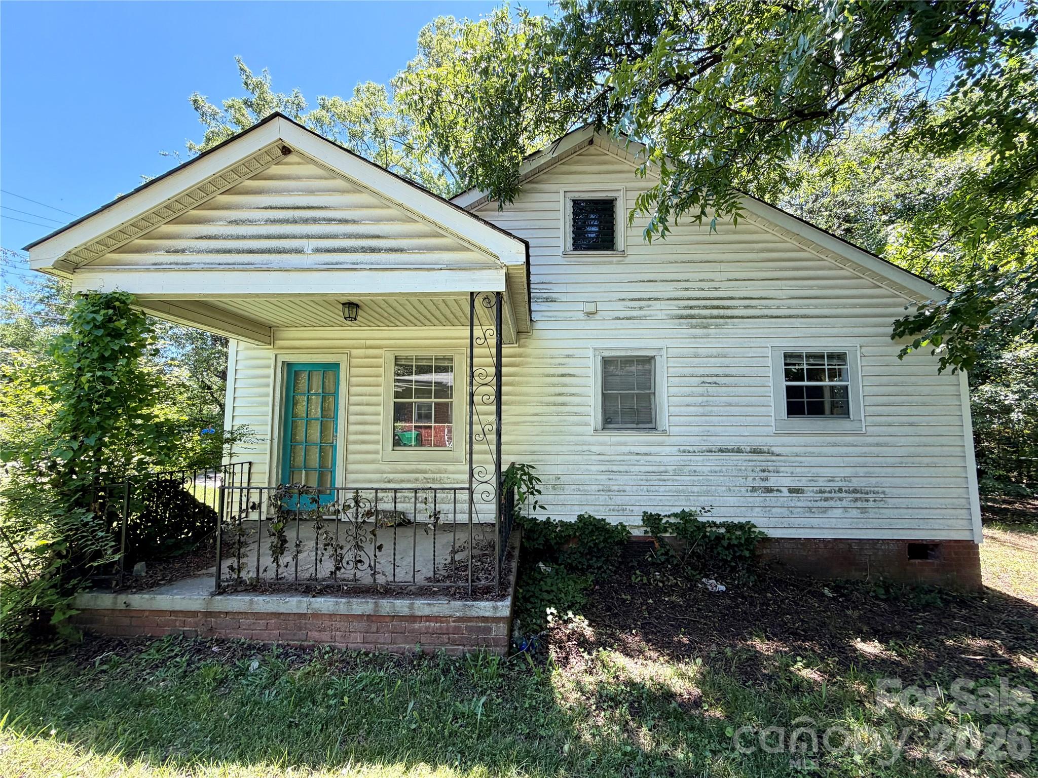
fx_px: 420
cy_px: 389
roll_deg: -0.3
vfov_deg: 85.7
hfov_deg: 102.1
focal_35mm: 14
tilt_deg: +4.7
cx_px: 519
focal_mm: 2.22
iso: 40
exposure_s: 1/176
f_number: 2.2
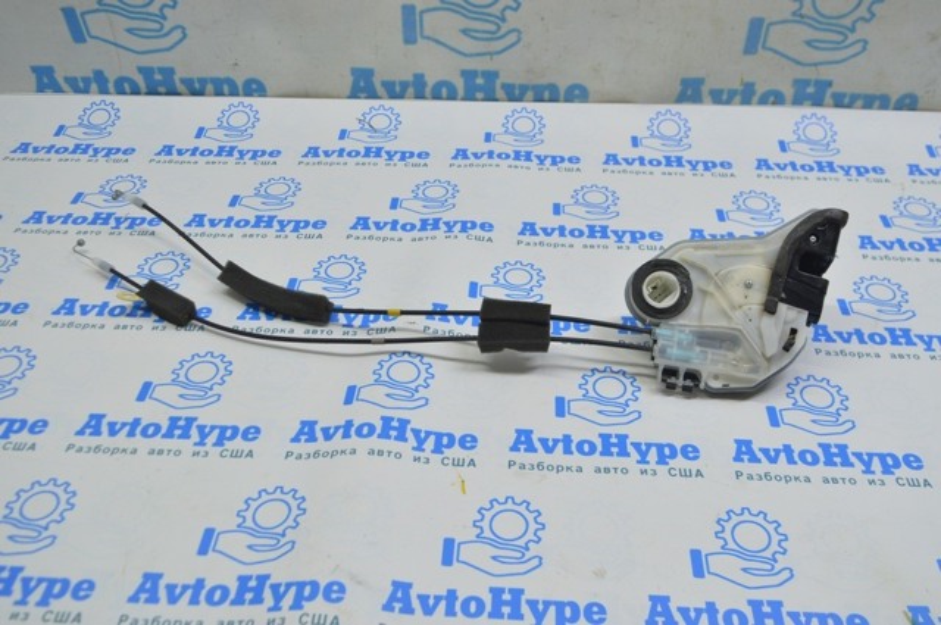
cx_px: 470
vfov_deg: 38.3
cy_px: 312
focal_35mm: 34
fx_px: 901
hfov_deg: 55.2
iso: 400
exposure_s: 1/40
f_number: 5.6
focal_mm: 23
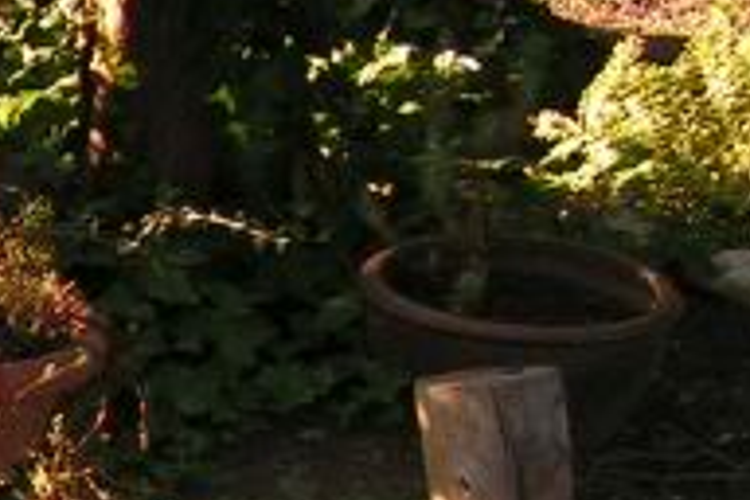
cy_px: 734
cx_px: -555
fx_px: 2833
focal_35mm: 136
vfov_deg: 9.8
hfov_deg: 13.6
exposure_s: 1/60
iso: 64
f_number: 3.2
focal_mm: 6
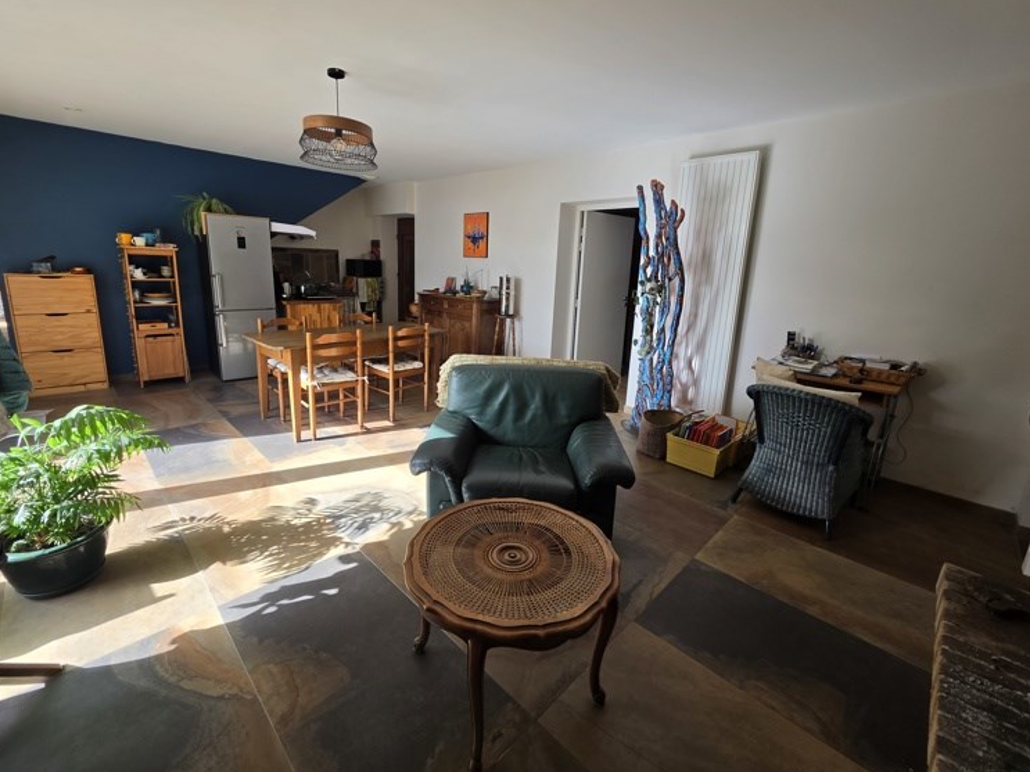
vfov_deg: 85.6
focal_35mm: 14
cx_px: 514
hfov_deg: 102.1
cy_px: 362
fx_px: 417
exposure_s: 1/110
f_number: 1.9
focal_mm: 2.2
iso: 25
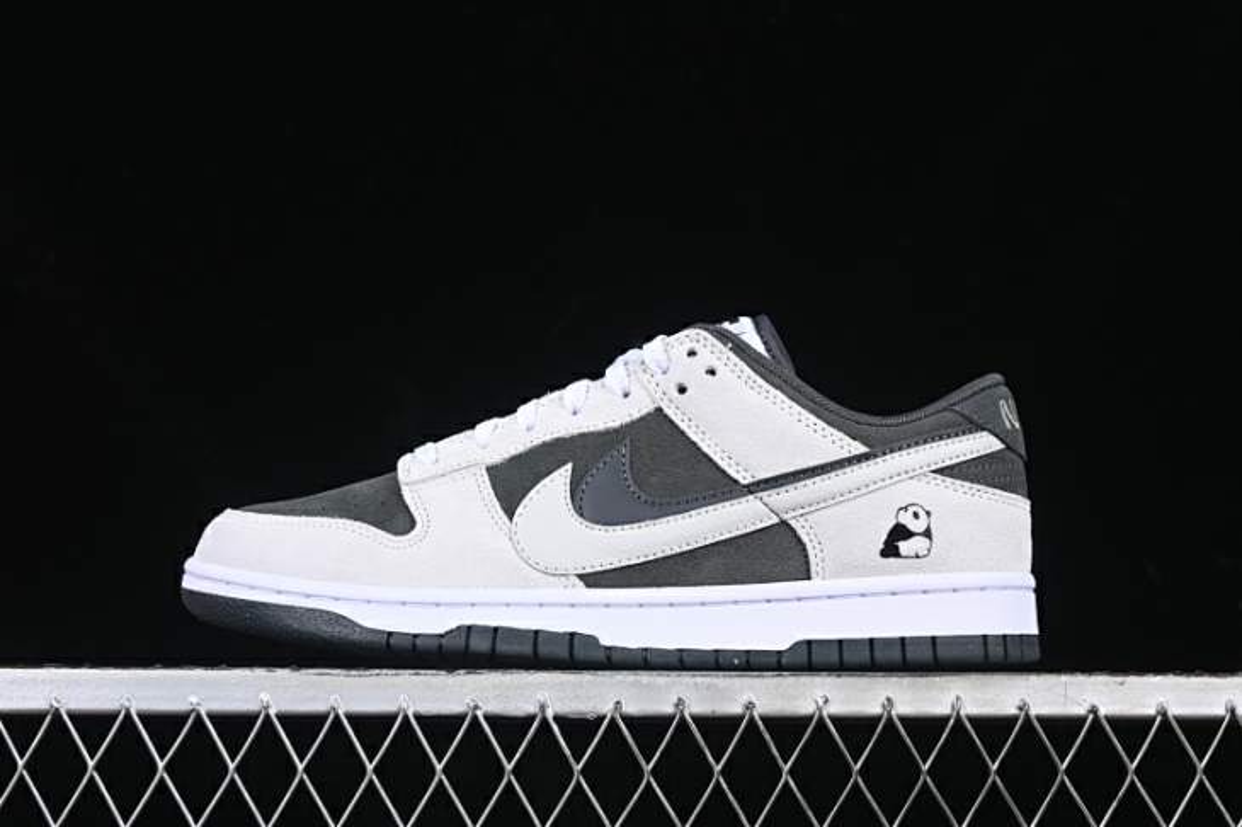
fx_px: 2586
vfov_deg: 18.2
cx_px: 621
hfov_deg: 27.0
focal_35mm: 75
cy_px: 414
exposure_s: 1/60
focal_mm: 50
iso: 160
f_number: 7.1
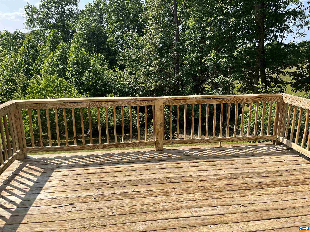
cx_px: 155
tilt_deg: -12.9
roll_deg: +0.9
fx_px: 233
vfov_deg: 53.1
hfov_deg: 67.3
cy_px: 116
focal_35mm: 26
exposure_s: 1/1992
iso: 50
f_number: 1.6
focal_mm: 5.1
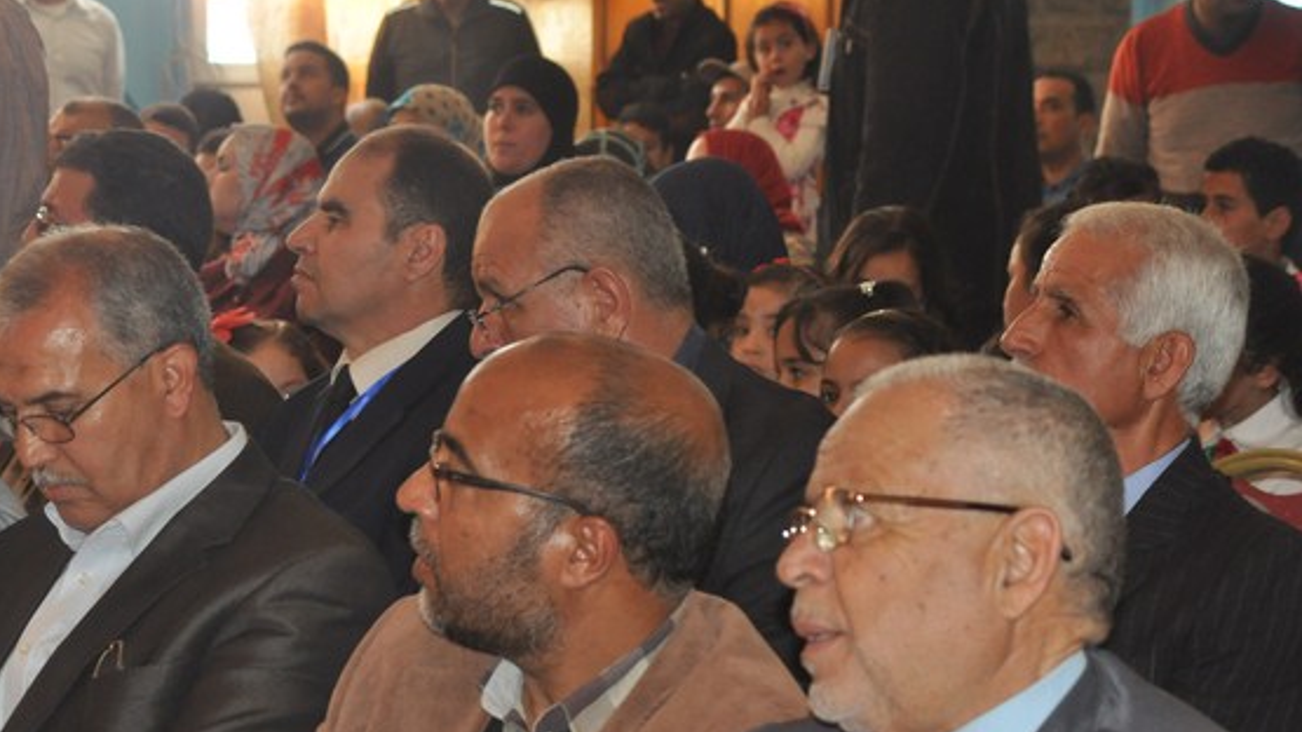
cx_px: 591
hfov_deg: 20.4
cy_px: 489
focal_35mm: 105
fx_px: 3624
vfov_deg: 11.5
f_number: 4.8
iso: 800
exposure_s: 1/60
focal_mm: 58
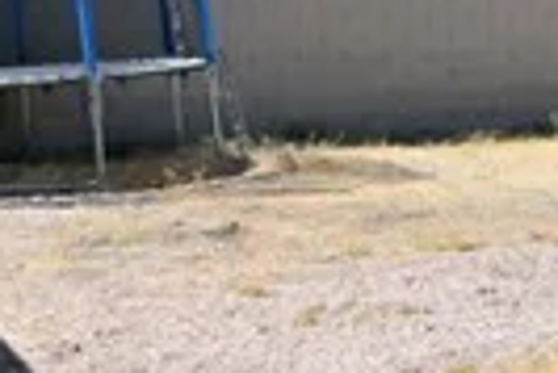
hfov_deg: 14.4
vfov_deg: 12.6
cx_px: 1233
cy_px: 19
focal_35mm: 108
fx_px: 1676
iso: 100
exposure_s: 1/60
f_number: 14
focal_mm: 14
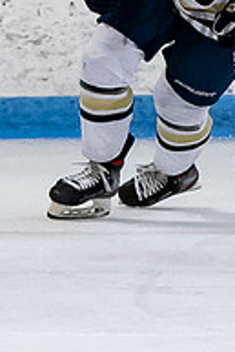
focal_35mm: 1225
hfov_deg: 1.1
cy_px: -26
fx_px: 11972
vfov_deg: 1.7
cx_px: 246
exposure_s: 1/800
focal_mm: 130
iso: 2200
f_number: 3.5
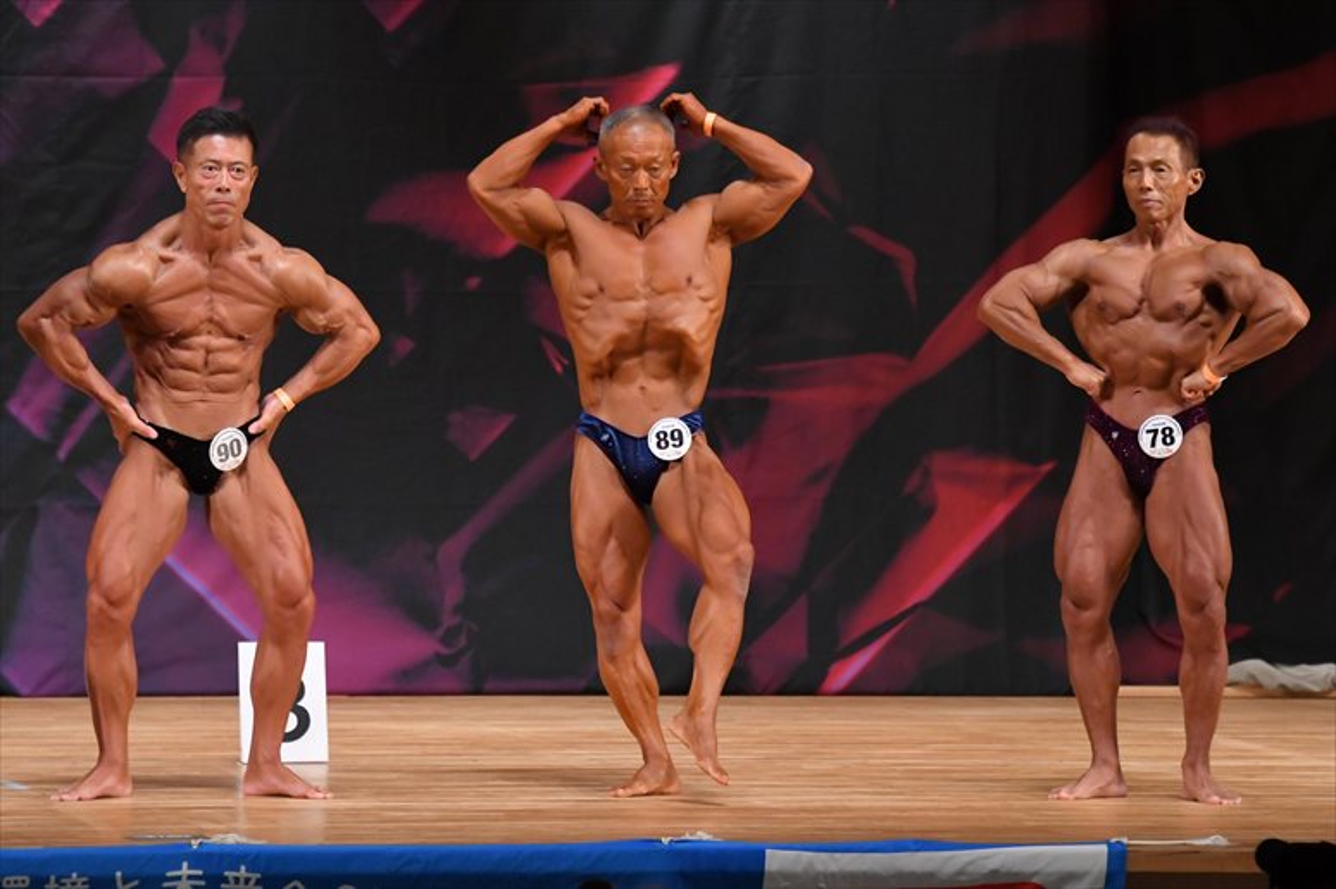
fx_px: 9459
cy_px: 444
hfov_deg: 8.1
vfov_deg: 5.4
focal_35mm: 255
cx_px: 668
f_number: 5.6
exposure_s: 1/400
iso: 4500
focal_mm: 170
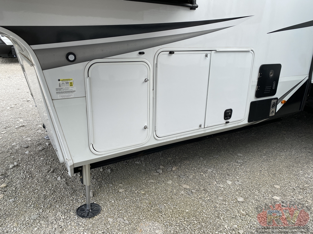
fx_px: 235
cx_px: 156
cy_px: 117
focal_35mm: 26
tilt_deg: -17.4
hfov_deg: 67.3
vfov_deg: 53.1
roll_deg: -1.3
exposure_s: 1/782
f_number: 1.8
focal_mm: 4.25
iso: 32
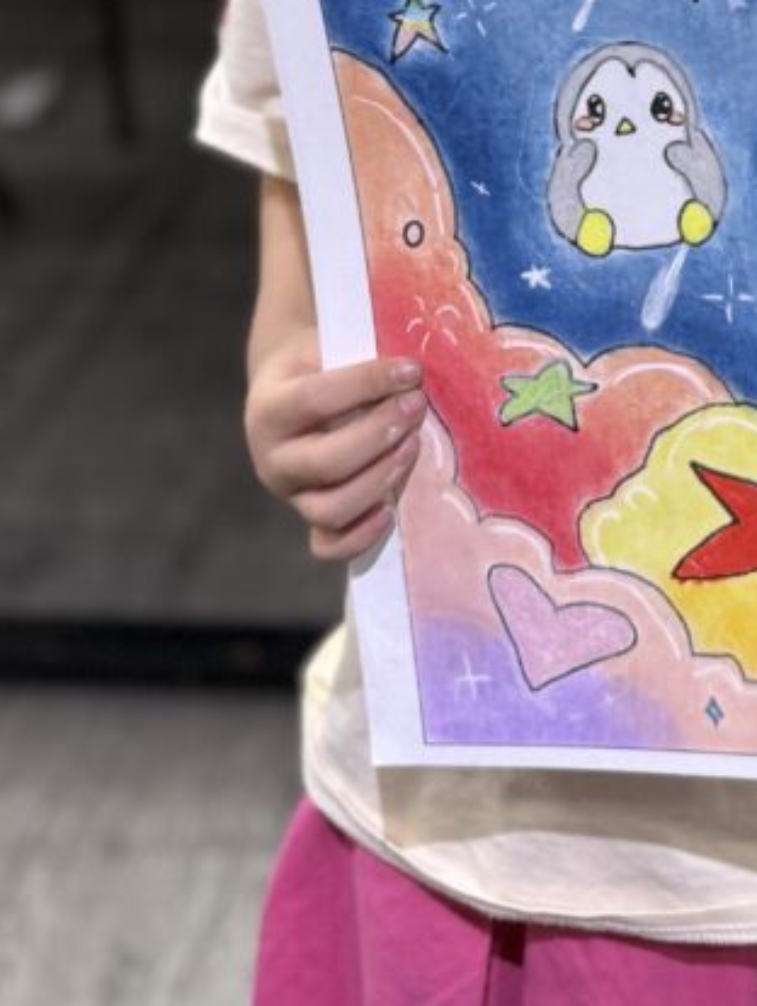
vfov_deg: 22.8
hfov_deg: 18.7
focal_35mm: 77
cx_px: 735
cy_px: -263
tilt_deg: -11.5
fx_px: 2242
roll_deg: -1.1
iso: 160
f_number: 1.78
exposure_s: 1/121
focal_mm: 6.76
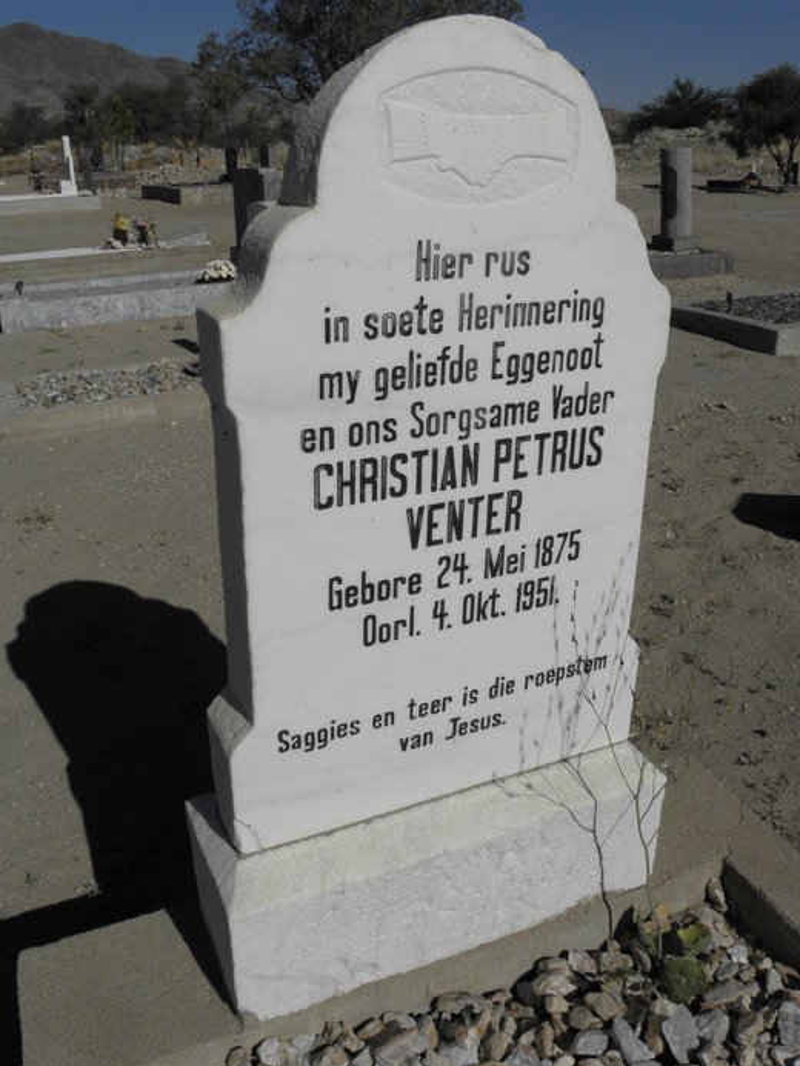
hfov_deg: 46.8
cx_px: 412
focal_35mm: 30
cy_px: 505
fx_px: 924
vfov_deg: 59.9
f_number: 5.6
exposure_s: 1/1600
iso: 64
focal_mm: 4.6
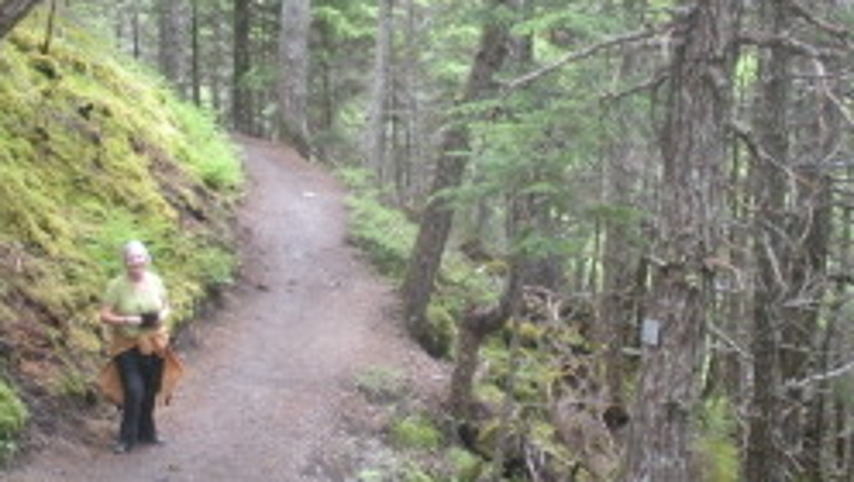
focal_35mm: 72
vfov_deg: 16.8
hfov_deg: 29.3
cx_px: 444
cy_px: 275
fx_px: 1632
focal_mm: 6.3
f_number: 3.5
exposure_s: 1/39
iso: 400
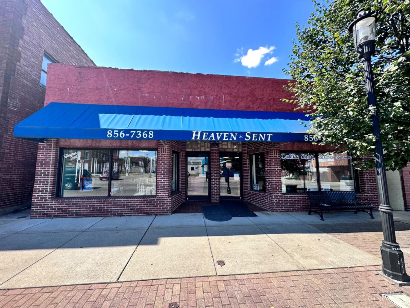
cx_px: 205
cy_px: 154
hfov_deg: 102.1
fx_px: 166
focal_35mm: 14
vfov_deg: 85.7
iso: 40
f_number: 2.2
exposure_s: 1/317
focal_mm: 2.22
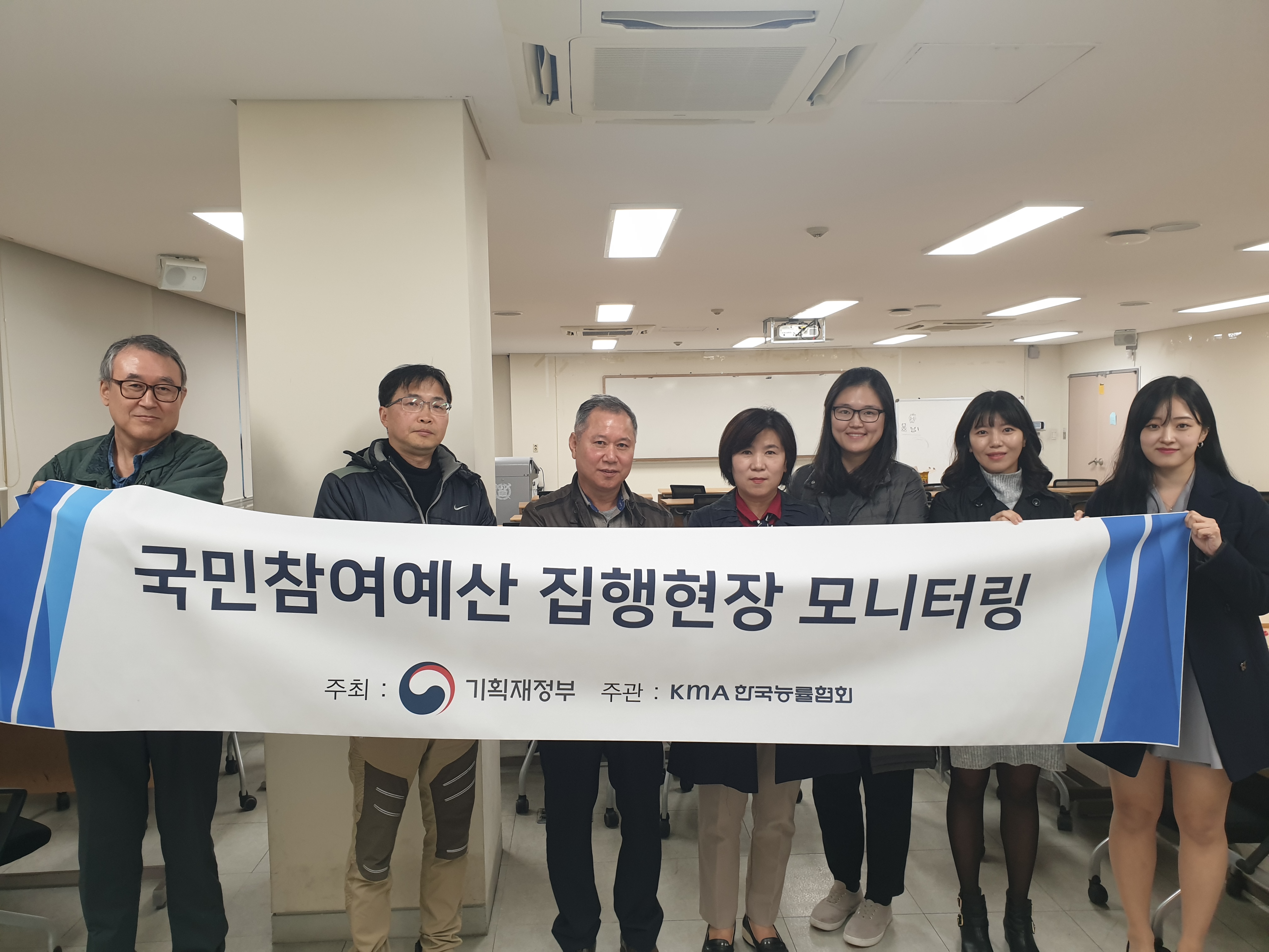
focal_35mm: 26
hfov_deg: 67.3
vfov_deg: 53.1
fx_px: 953
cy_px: 476
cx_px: 634
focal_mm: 4.3
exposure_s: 1/60
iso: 125
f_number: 2.4
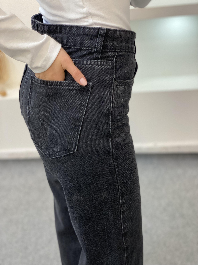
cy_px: 132
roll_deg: +8.4
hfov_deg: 28.0
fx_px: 397
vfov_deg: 36.8
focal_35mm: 52
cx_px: 99
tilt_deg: -41.0
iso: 200
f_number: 2
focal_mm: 6
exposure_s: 1/100
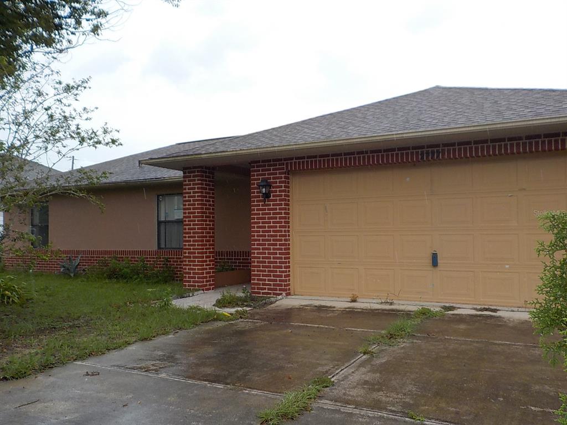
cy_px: 212
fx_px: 491
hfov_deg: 60.0
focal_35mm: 30
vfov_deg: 46.8
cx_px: 284
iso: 125
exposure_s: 1/320
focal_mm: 4.1
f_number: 3.3
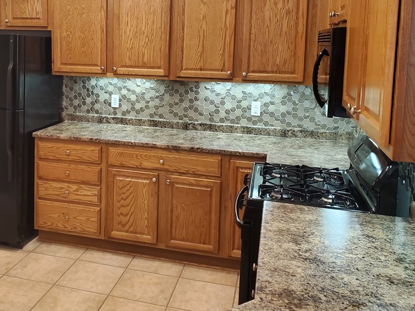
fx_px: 455
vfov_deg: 37.1
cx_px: 121
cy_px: 92
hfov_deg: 47.7
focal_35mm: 38
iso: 320
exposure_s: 1/40
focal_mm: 4.3
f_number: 2.4
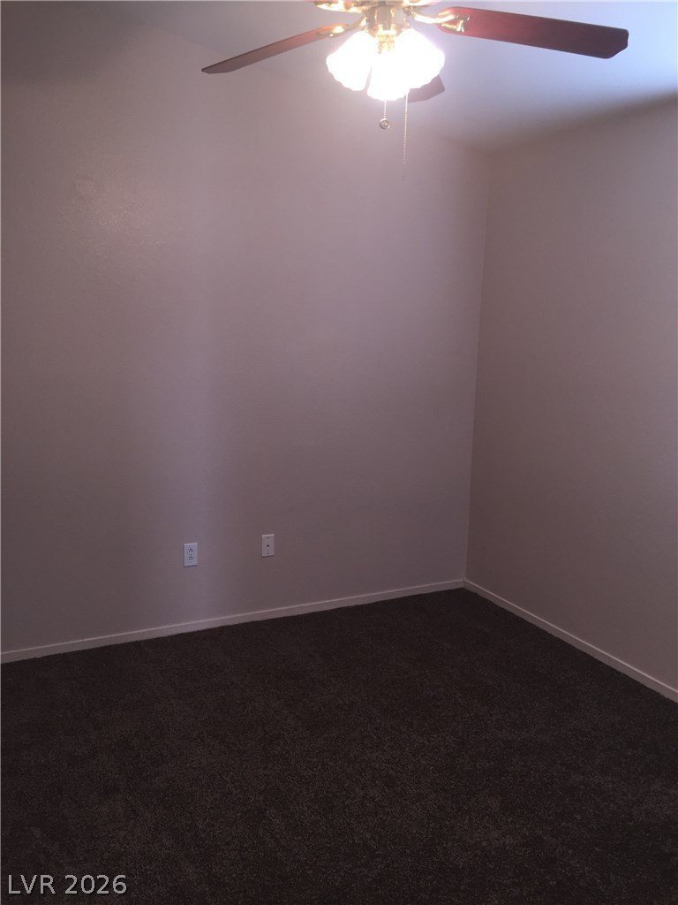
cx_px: 339
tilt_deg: -11.0
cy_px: 452
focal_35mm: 29
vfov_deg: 61.7
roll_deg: -2.1
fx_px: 757
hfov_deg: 48.2
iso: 40
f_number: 2.2
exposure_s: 1/30
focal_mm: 4.15
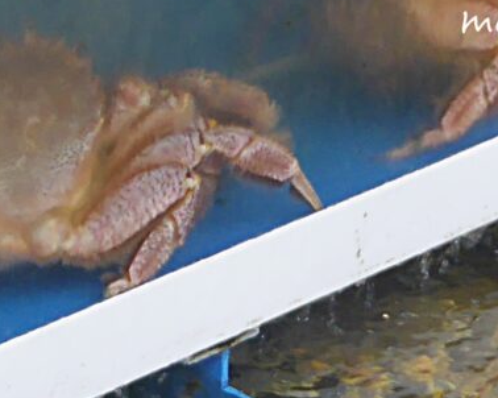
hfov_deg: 11.1
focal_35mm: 172
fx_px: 2534
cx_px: -26
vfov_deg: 8.9
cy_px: -83
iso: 400
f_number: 2.8
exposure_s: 1/60
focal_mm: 13
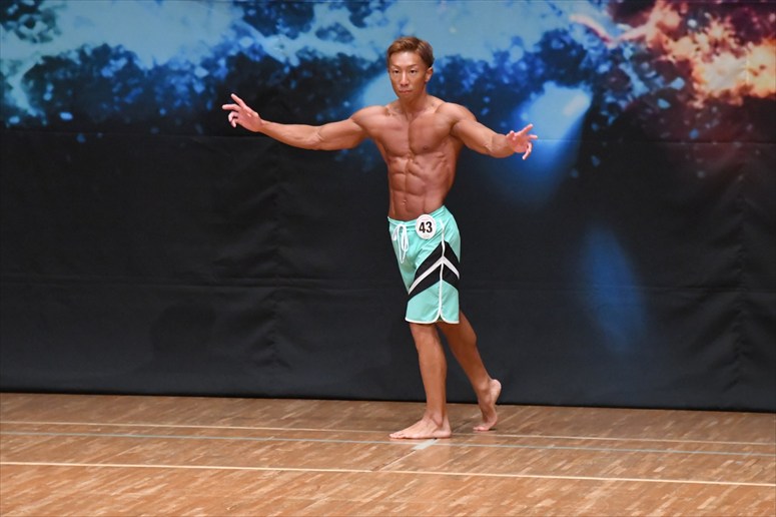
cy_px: 258
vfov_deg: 4.6
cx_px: 388
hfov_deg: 6.9
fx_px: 6464
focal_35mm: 300
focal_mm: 200
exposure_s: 1/400
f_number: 5.6
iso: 8000
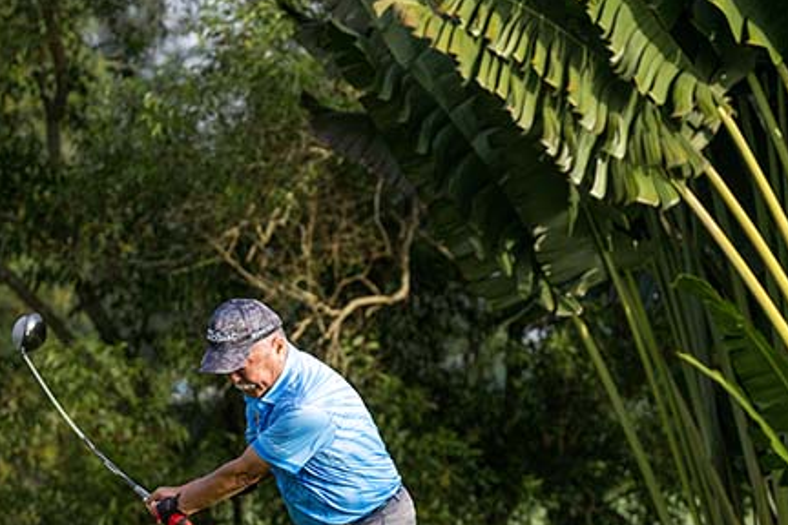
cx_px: 420
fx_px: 4377
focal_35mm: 200
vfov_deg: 6.9
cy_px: 339
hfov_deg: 10.3
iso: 360
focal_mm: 90
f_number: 2.8
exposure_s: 1/3200
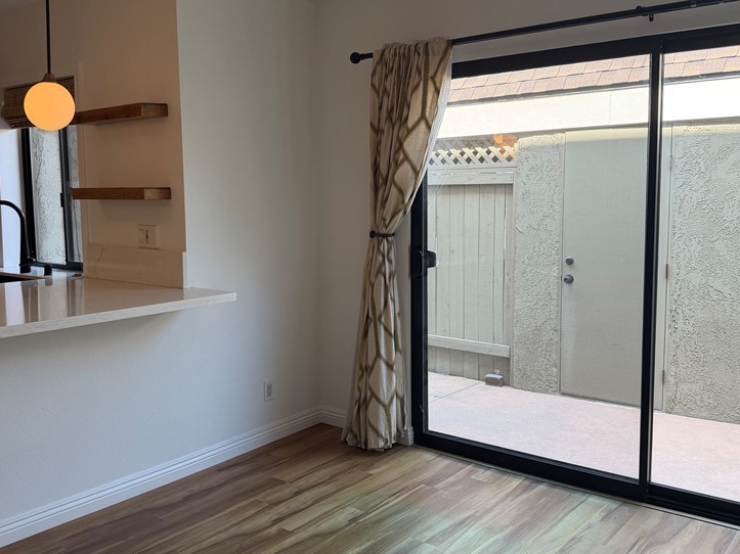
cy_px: 261
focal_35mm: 34
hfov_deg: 53.9
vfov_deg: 41.8
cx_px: 347
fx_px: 727
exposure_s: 1/170
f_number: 1.78
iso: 80
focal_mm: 6.76
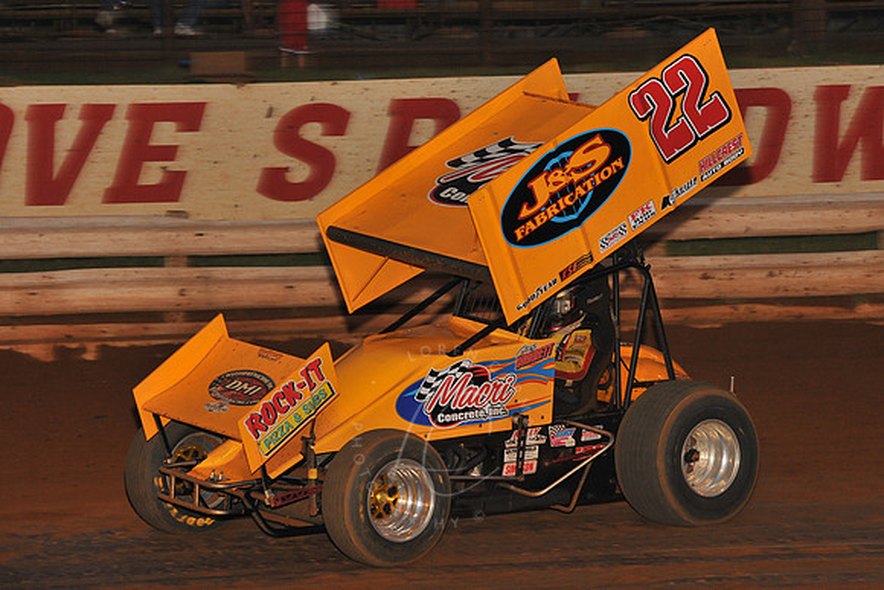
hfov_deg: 15.2
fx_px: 3316
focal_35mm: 135
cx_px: 442
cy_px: 295
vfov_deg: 10.2
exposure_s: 1/320
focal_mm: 135
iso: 1000
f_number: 7.1
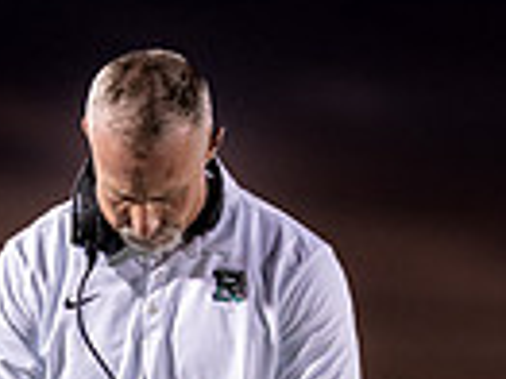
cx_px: 175
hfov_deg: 3.1
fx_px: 9347
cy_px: 641
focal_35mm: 640
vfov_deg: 2.3
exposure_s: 1/500
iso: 800
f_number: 1.8
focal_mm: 135
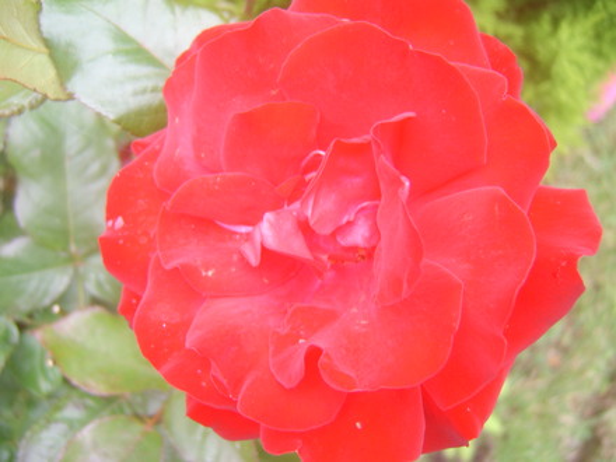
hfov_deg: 58.4
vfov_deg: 45.4
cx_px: 308
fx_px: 552
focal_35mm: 31
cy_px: 231
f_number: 2.7
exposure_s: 1/60
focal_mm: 8.13
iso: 100
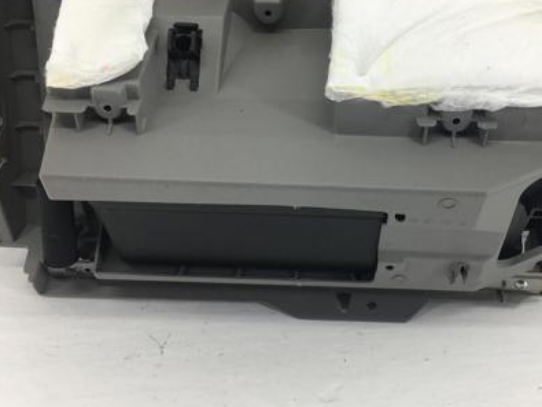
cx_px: 322
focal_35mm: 47
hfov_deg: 40.3
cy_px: 182
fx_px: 736
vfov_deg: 30.8
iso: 25
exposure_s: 1/50
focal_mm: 4.15
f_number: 2.2
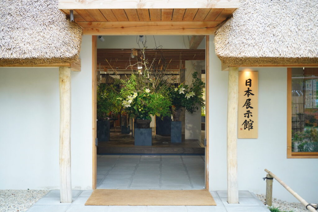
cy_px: 106
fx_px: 433
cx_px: 159
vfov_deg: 27.5
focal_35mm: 49
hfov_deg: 40.3
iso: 1600
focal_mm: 49
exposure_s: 1/250
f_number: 5.6
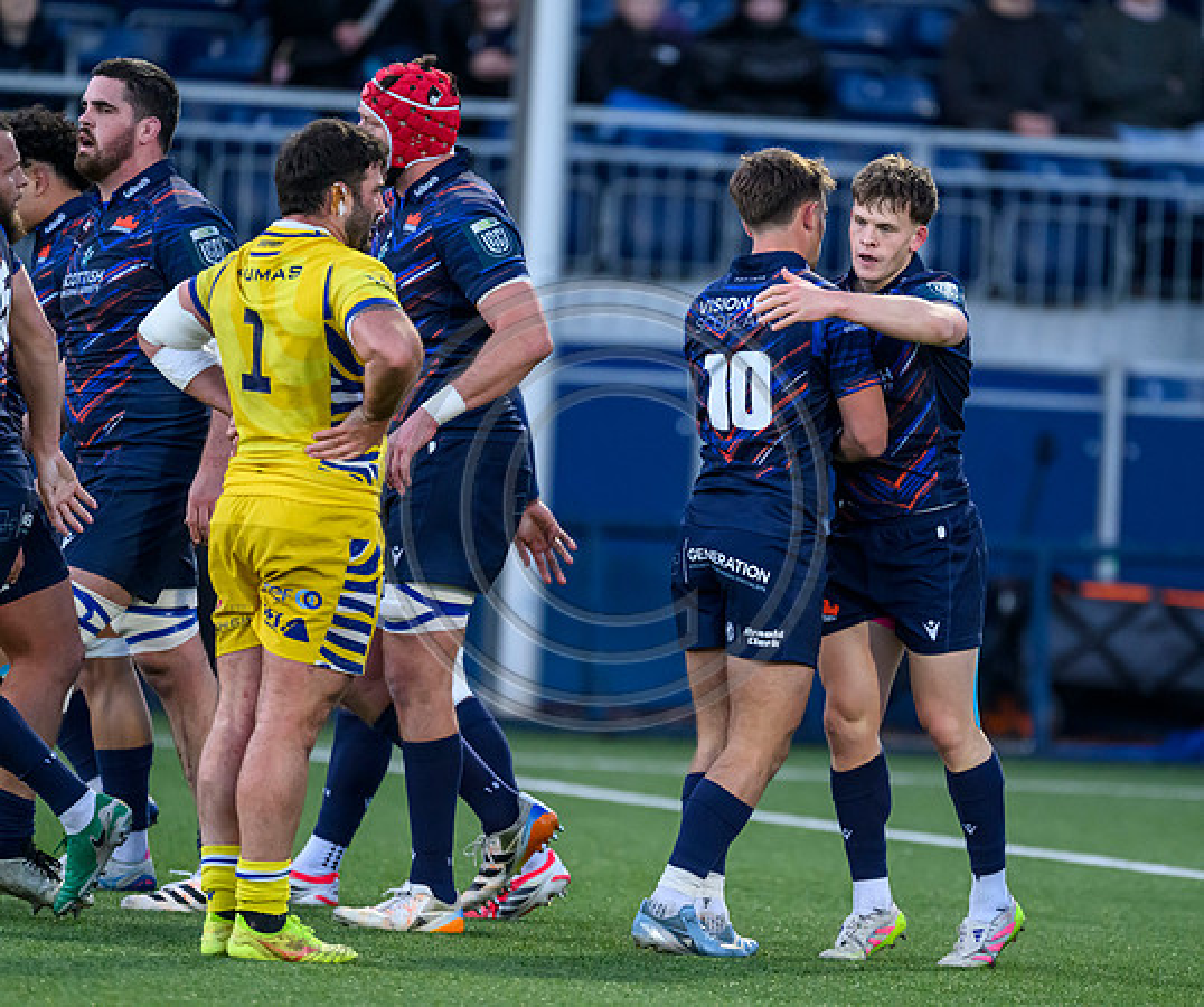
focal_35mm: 696
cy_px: 466
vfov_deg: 2.3
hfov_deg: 2.7
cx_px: 812
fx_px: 25258
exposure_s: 1/1250
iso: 5000
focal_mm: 560
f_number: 4
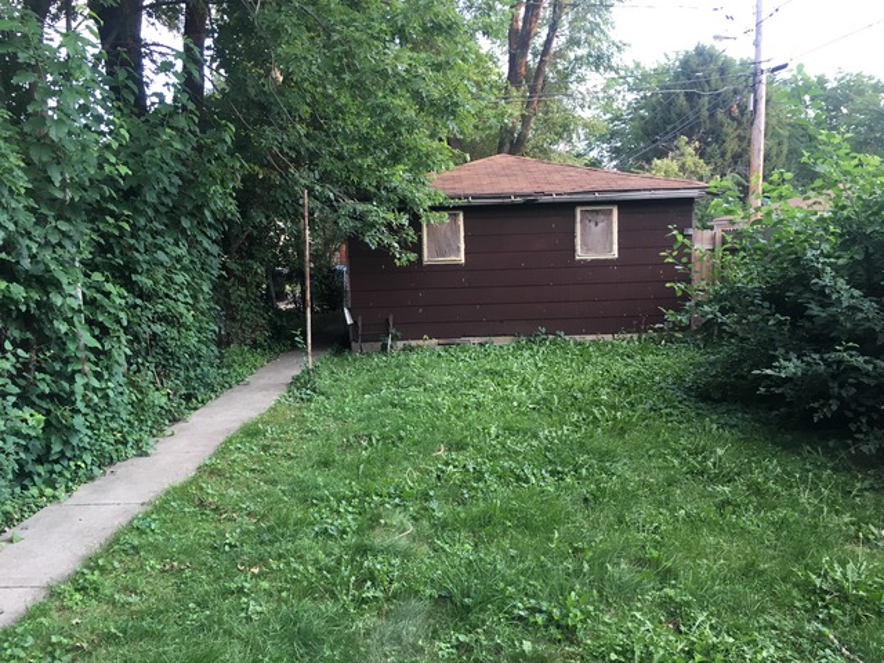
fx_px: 741
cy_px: 332
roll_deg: +2.0
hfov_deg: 61.7
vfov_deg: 48.2
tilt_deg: -4.7
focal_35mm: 29
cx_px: 442
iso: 25
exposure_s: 1/40
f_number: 2.2
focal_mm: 4.15
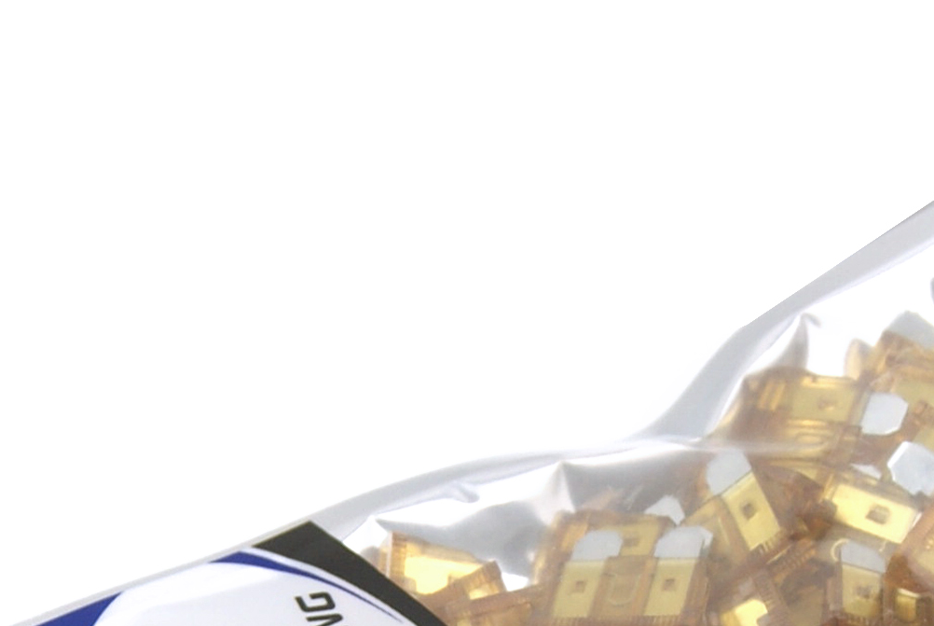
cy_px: 945
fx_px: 6779
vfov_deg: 5.2
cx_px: 557
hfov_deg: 7.9
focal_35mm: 261
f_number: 6.3
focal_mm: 45
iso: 100
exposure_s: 1/80
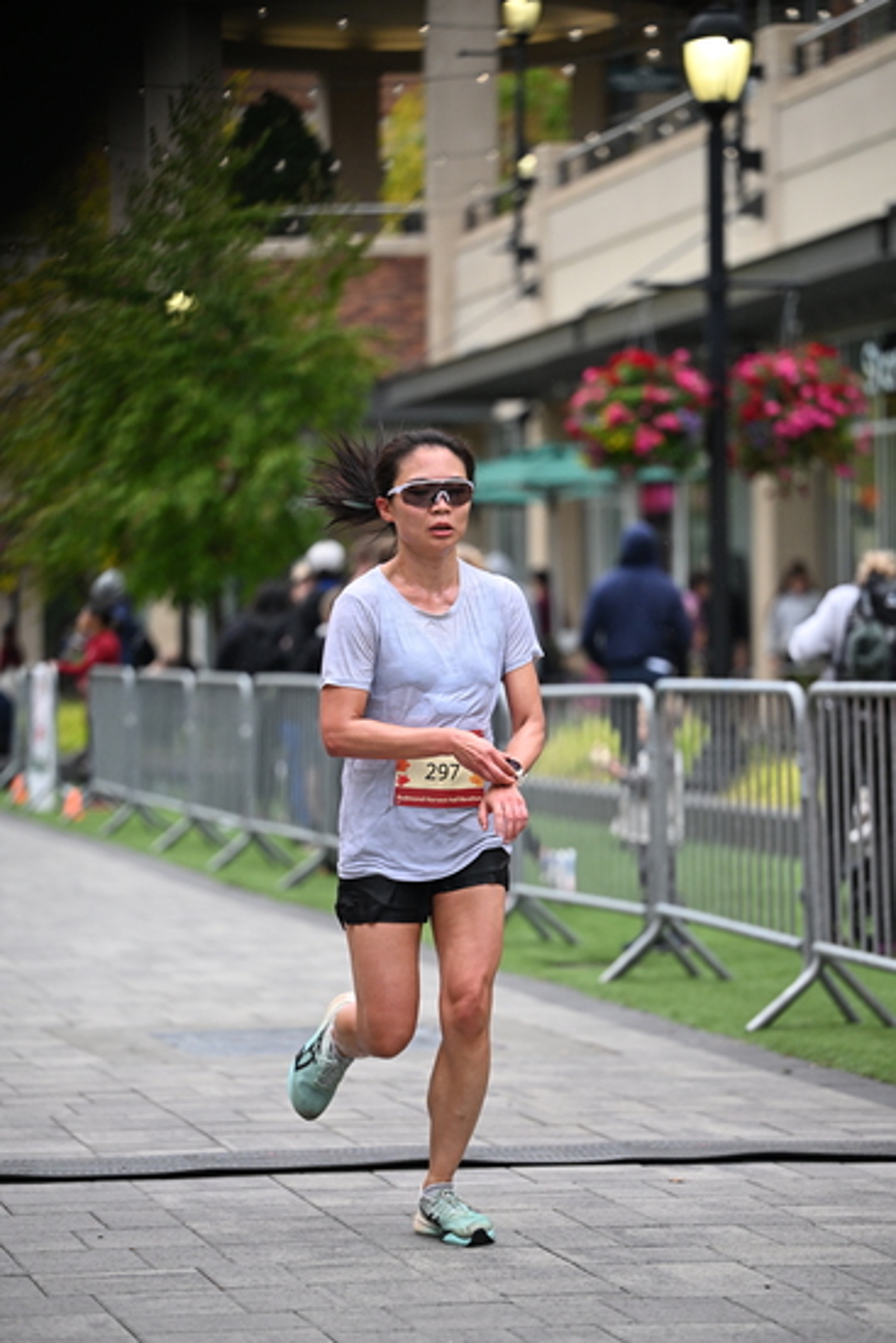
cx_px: 448
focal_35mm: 120
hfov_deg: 11.4
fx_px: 4477
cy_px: 672
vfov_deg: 17.1
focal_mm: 120
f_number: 2.8
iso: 1250
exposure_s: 1/2500
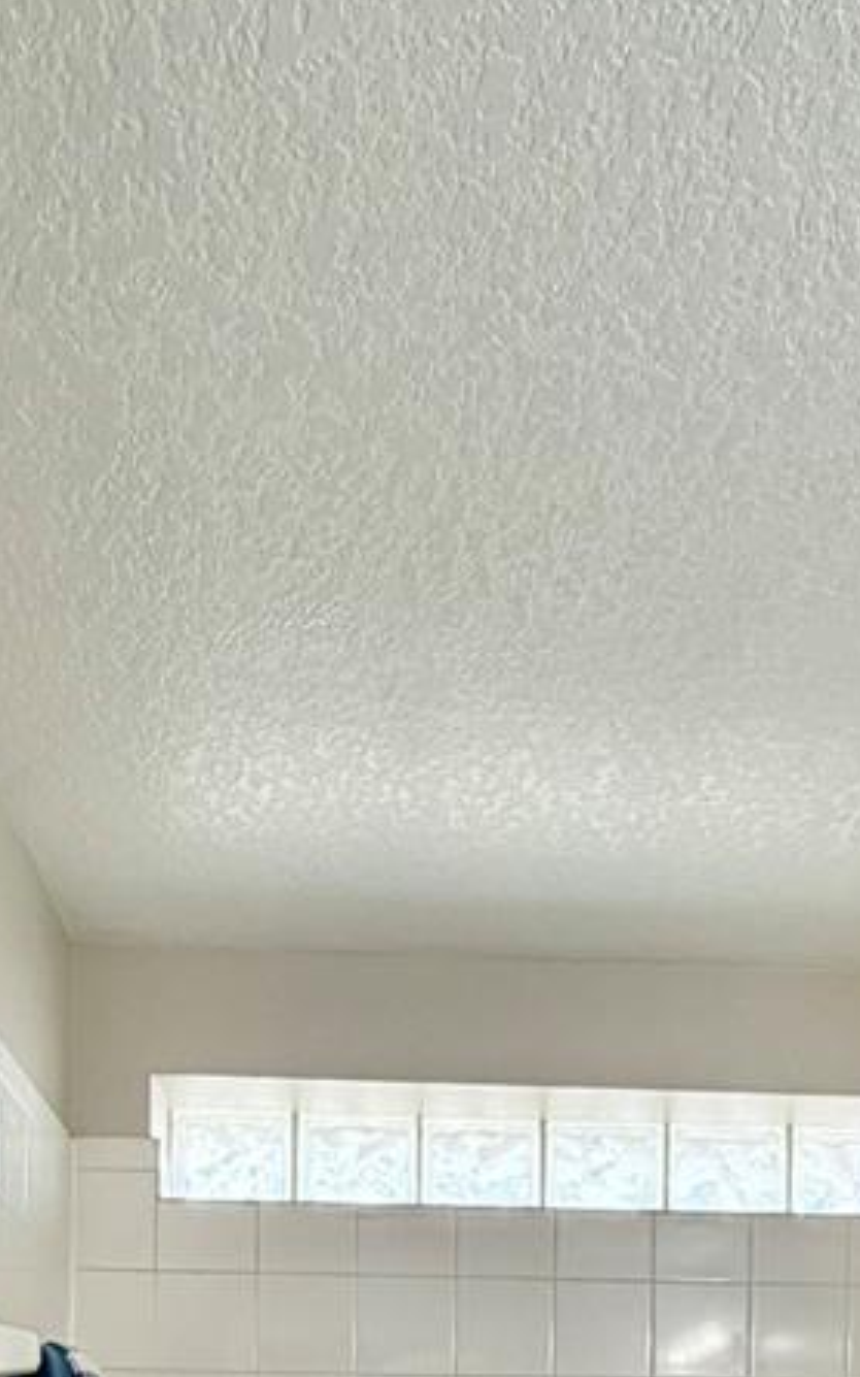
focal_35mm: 40
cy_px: 1569
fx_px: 1501
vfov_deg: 39.0
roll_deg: -0.2
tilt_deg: +1.8
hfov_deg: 32.0
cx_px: 415
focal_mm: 2.22
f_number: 2.2
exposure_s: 1/120
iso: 125
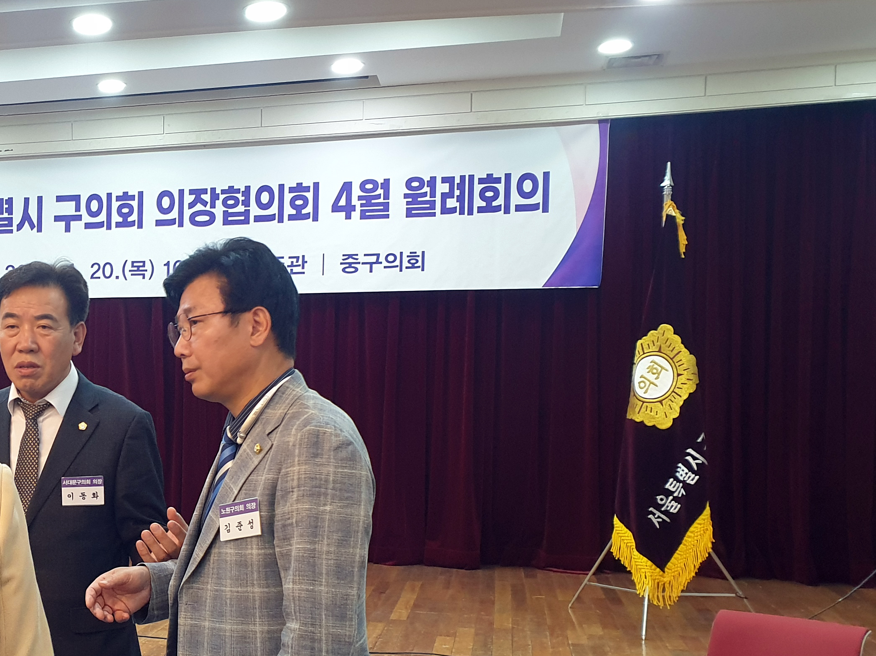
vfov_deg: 28.9
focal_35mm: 50
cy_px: 440
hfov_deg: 35.3
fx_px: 1265
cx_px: 41
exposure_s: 1/60
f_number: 2.4
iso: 250
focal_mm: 4.3
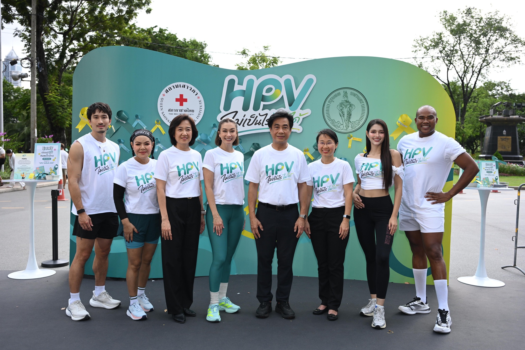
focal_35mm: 35
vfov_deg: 37.9
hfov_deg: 54.4
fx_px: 510
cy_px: 175
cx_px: 262
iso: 500
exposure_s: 1/160
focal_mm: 35
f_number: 4
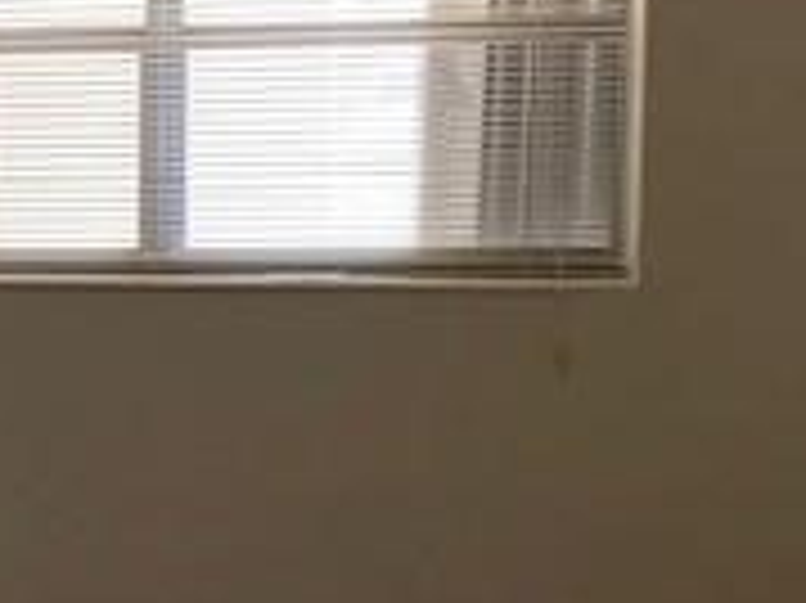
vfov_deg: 15.9
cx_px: -131
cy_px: 364
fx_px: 2164
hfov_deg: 20.0
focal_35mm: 93
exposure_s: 1/33
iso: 640
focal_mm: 4.25
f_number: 1.8
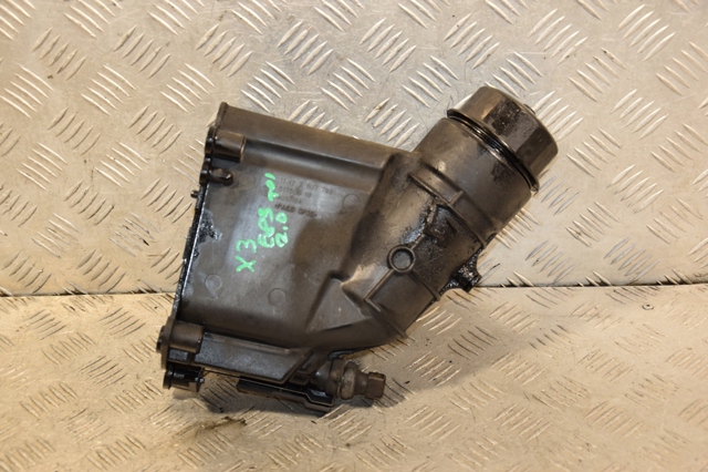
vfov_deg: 18.9
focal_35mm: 72
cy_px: 236
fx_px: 1415
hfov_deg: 28.1
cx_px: 354
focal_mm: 48
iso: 800
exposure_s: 1/125
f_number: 4.8
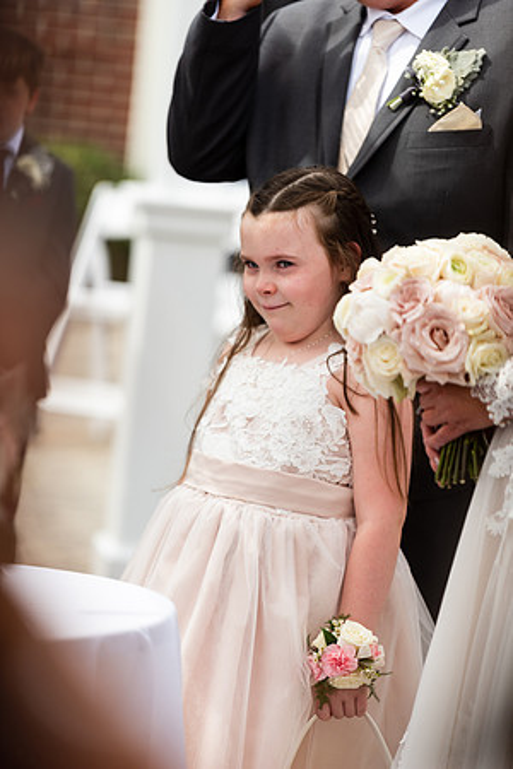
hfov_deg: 6.9
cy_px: 384
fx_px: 4275
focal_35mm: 200
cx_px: 256
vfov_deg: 10.3
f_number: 2.8
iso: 64
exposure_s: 1/1000
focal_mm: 200
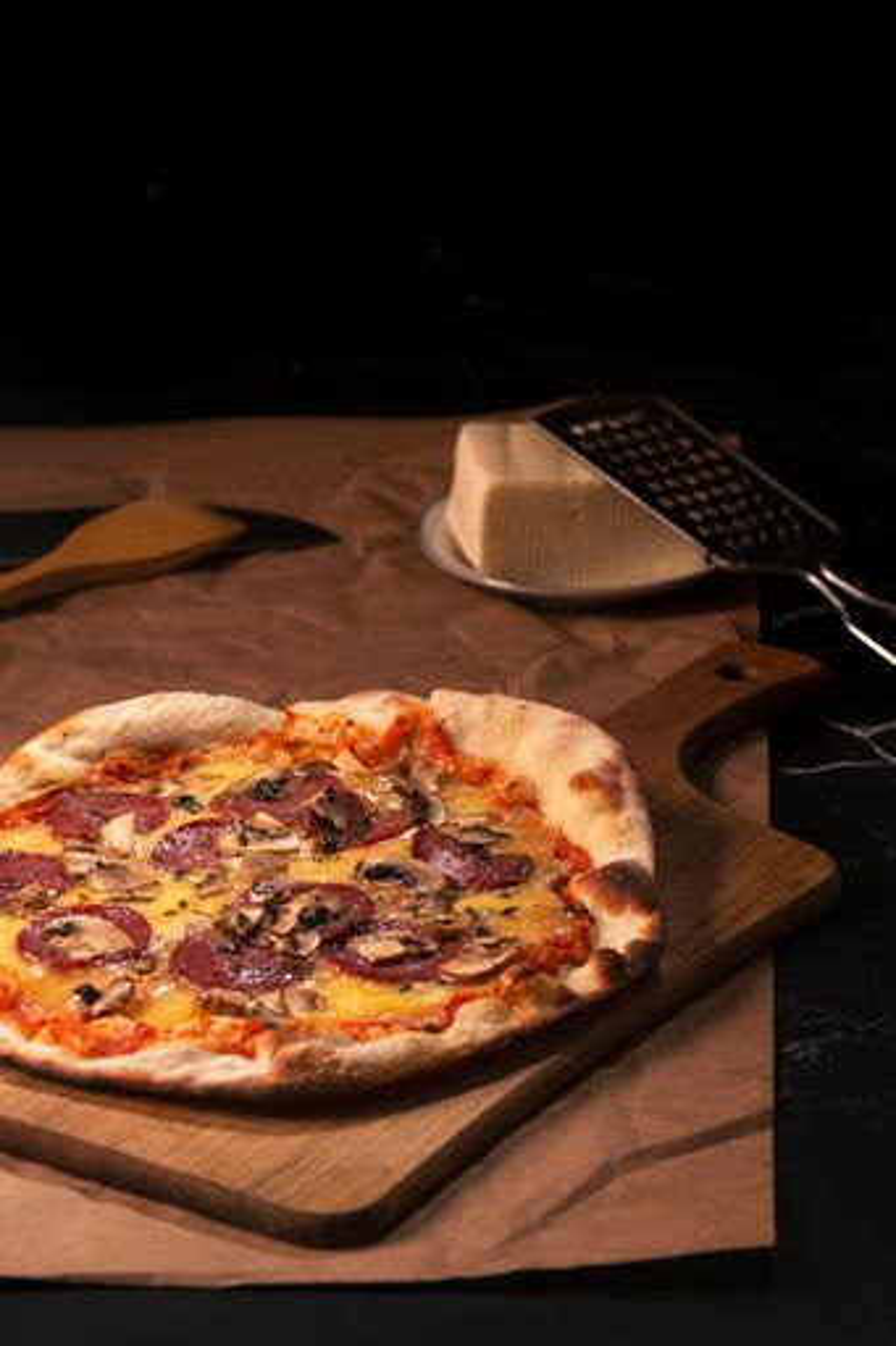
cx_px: 448
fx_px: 2802
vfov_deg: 27.0
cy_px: 673
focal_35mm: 75
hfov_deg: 18.2
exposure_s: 1/125
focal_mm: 50
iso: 100
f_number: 6.3
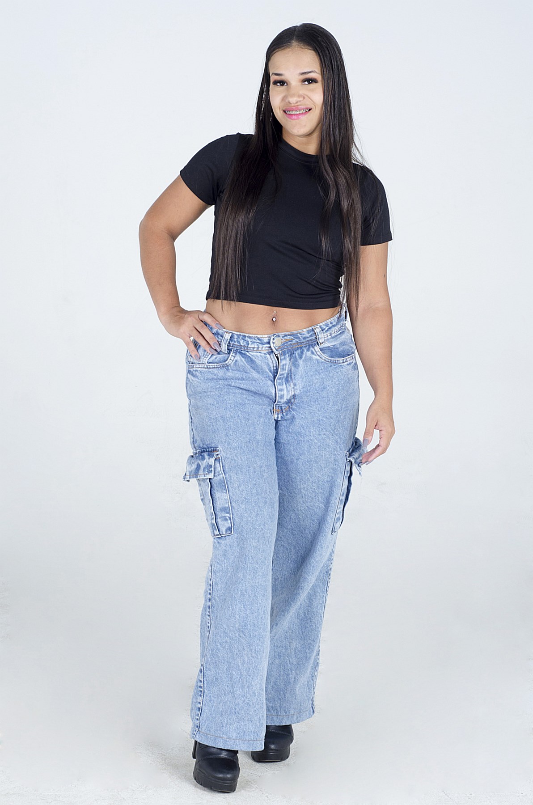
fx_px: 1673
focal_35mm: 75
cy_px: 402
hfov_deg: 18.1
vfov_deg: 27.0
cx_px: 266
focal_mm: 50
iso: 200
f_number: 7.1
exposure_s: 1/125
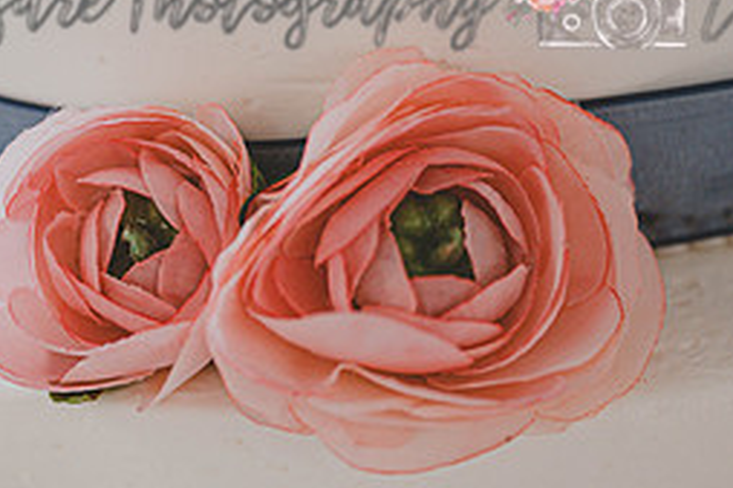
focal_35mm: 160
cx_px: 294
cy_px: 217
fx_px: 3256
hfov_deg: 12.8
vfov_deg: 8.6
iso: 640
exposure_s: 1/125
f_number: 2.8
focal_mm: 70
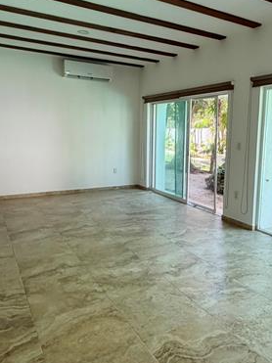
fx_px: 304
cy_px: 174
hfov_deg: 47.7
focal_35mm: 29
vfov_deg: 61.7
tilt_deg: -7.5
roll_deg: -1.6
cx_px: 171
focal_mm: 2.22
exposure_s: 1/121
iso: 250
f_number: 2.2
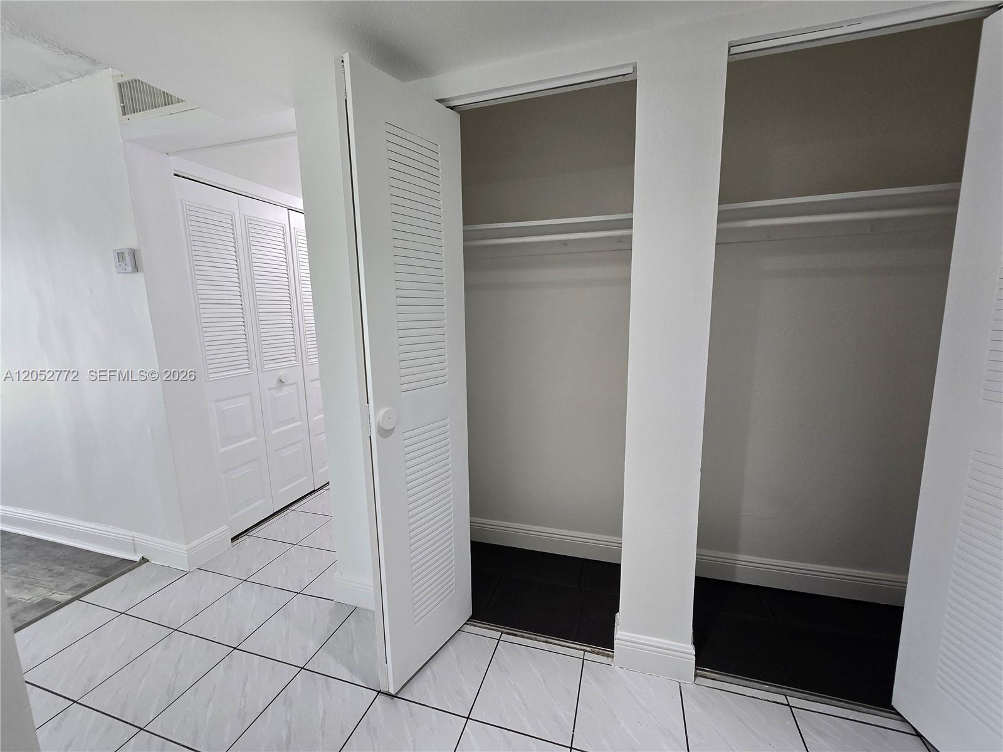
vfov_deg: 89.9
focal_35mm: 13
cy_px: 376
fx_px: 377
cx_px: 502
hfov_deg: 106.2
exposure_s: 1/60
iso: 80
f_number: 2.2
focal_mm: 2.2
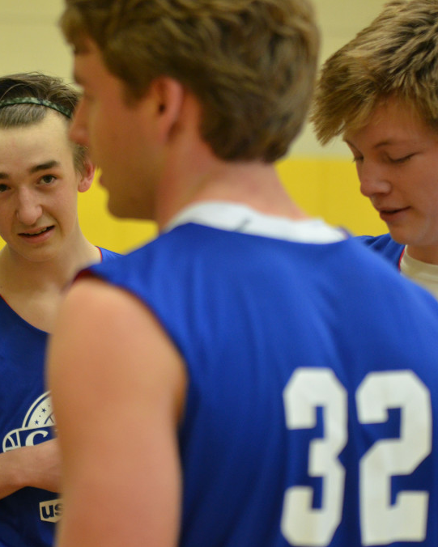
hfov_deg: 10.3
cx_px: 44
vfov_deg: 12.9
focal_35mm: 149
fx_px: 2414
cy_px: 274
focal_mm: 70
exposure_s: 1/250
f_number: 2.8
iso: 1600
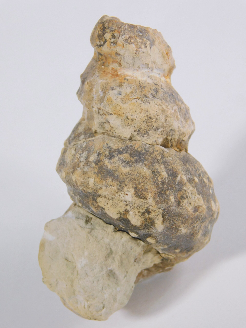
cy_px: 164
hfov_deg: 8.1
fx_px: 1743
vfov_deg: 10.7
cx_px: 123
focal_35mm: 184
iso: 125
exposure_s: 1/80
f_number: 5.4
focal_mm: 32.7
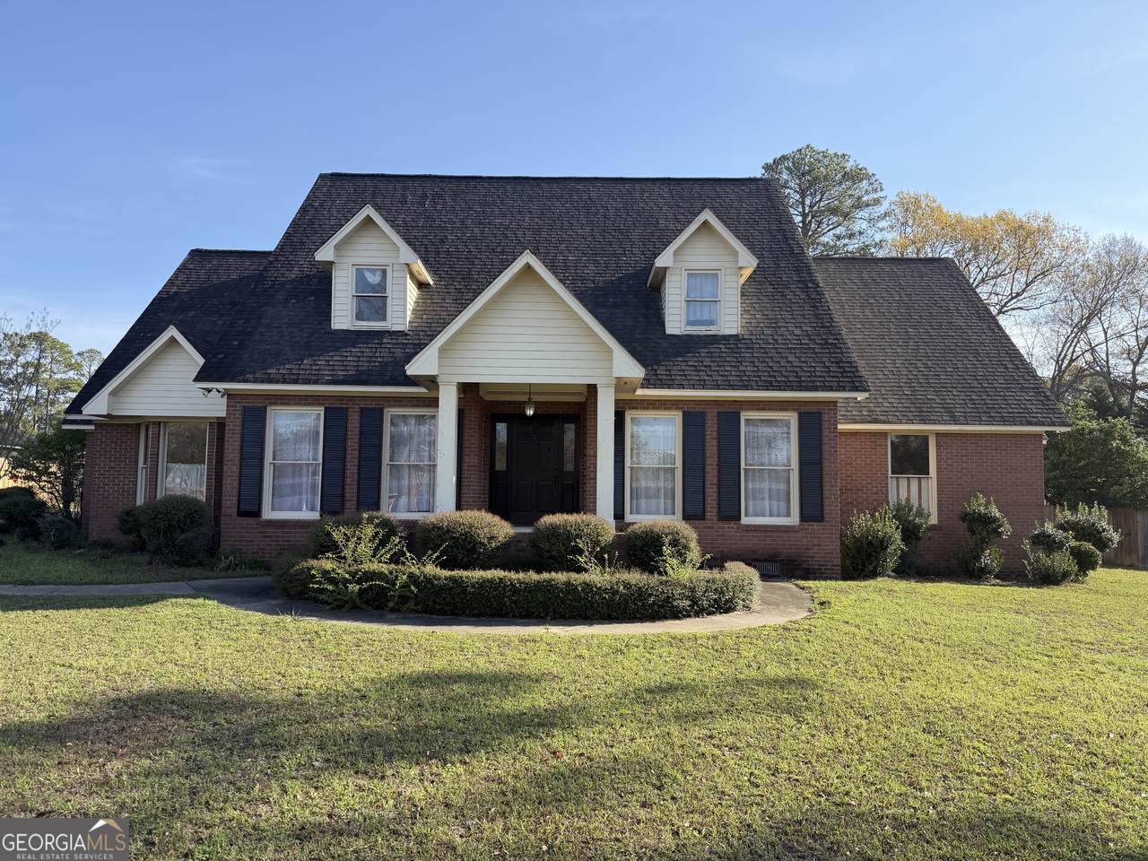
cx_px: 574
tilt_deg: +5.2
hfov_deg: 71.6
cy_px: 430
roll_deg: +0.0
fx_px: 796
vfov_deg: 56.8
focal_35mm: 24
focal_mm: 6.76
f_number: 1.78
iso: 100
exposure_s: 1/2703
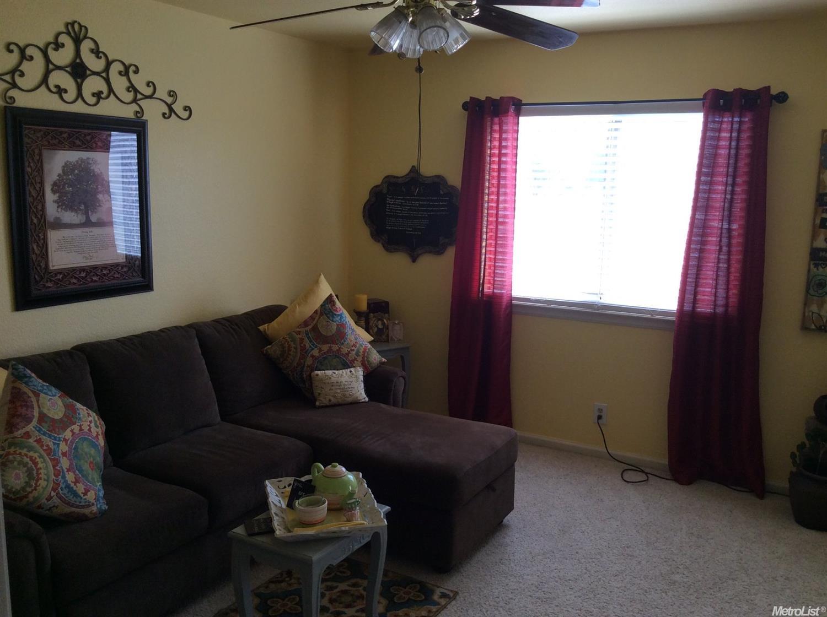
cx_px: 414
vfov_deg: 44.0
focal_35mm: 32
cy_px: 308
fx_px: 763
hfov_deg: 56.9
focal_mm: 3.3
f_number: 2.4
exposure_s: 1/60
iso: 40
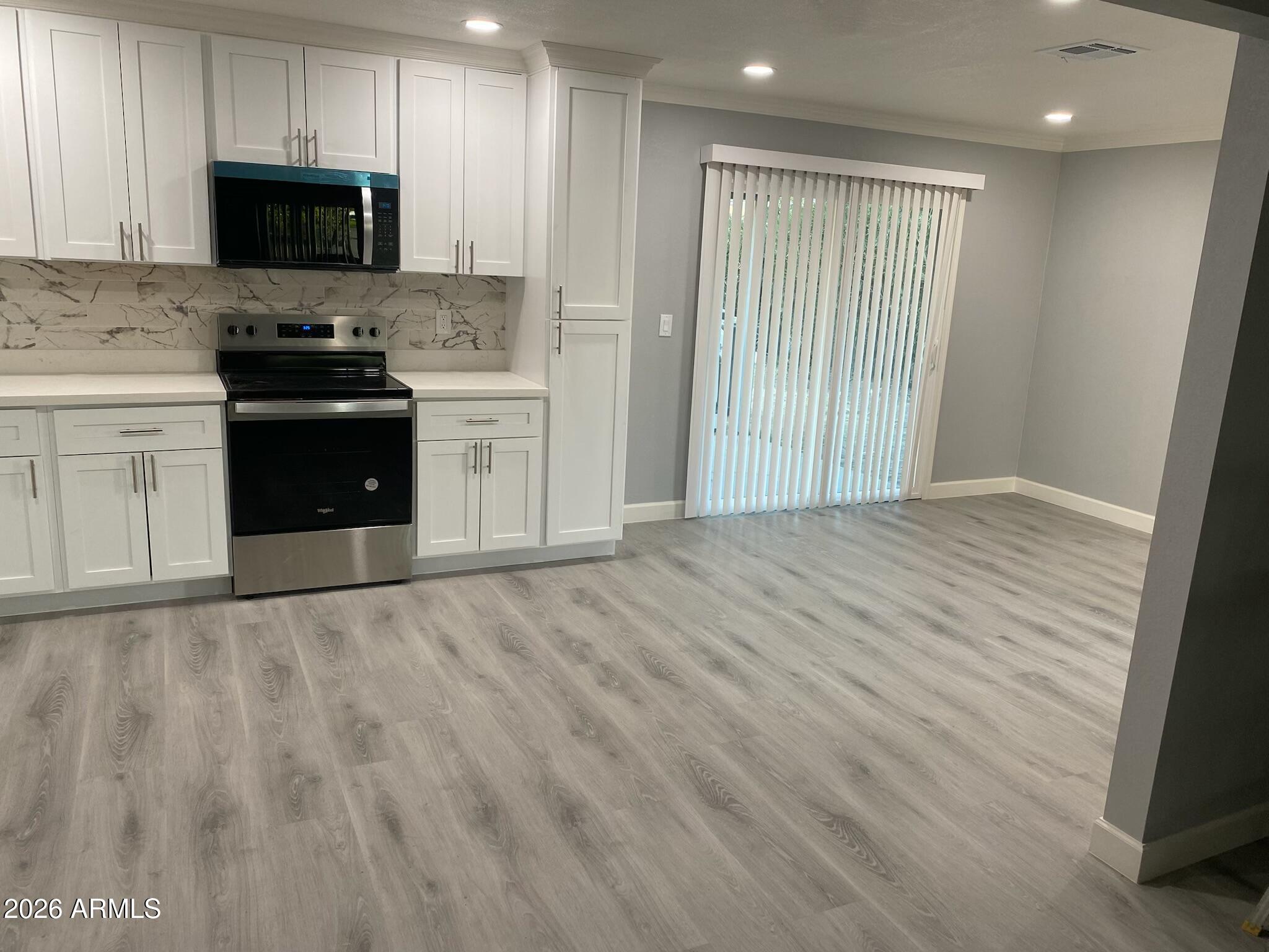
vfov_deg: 53.1
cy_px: 476
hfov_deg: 67.3
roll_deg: -4.4
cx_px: 634
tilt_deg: -14.6
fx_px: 953
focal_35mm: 26
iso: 64
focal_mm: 4.25
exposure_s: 1/60
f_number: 1.8
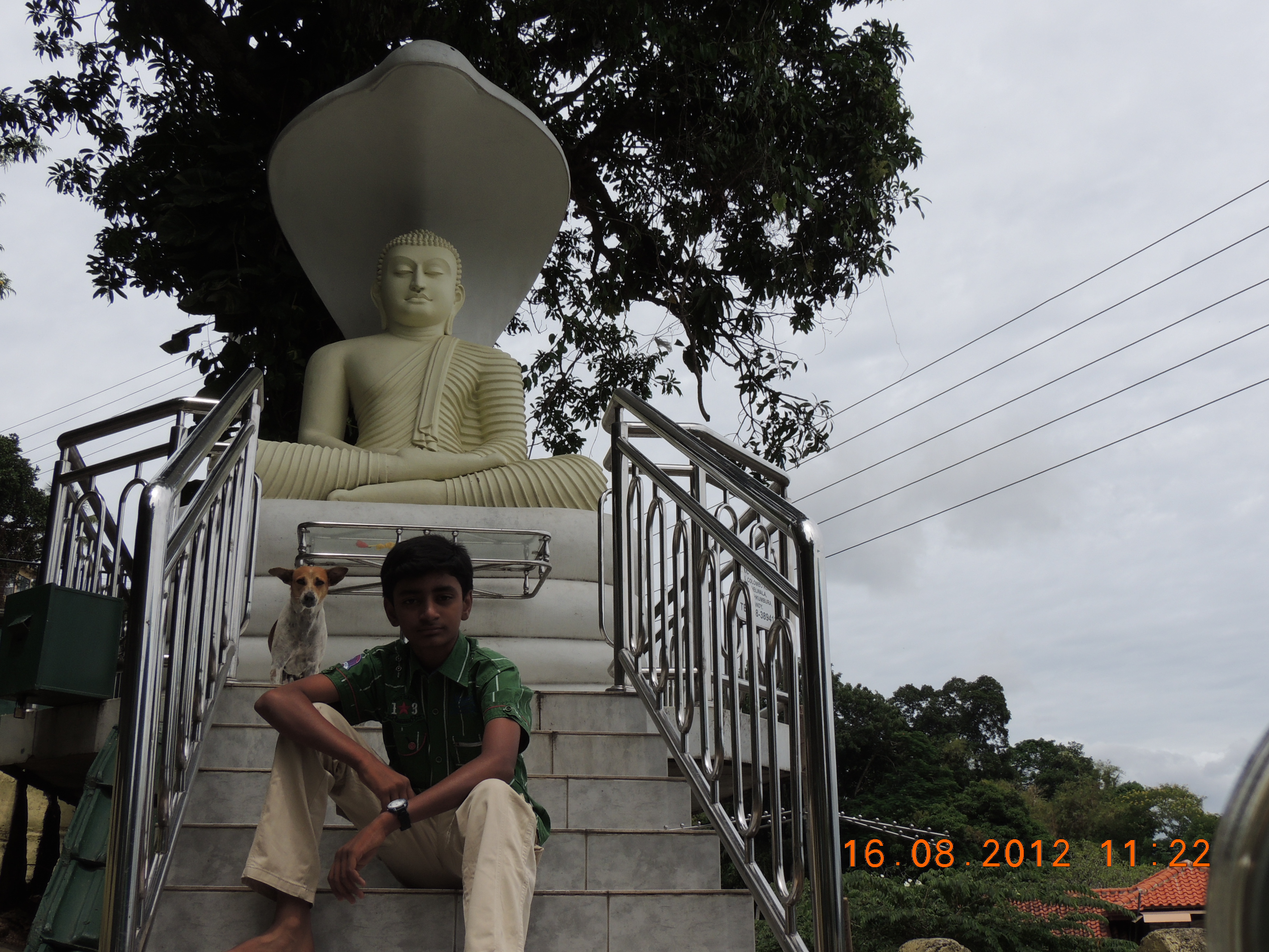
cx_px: 634
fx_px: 1466
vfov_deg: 36.0
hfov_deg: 46.8
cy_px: 476
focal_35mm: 40
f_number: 4.2
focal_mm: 7.1
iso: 100
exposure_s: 1/1250
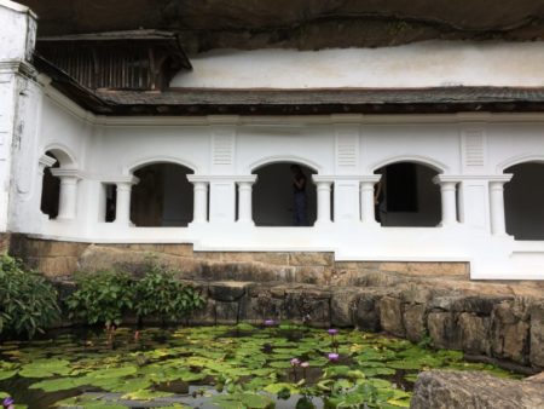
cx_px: 272
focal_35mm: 29
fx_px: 456
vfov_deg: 48.3
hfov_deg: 61.6
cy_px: 204
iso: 25
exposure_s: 1/916
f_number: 2.2
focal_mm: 4.15
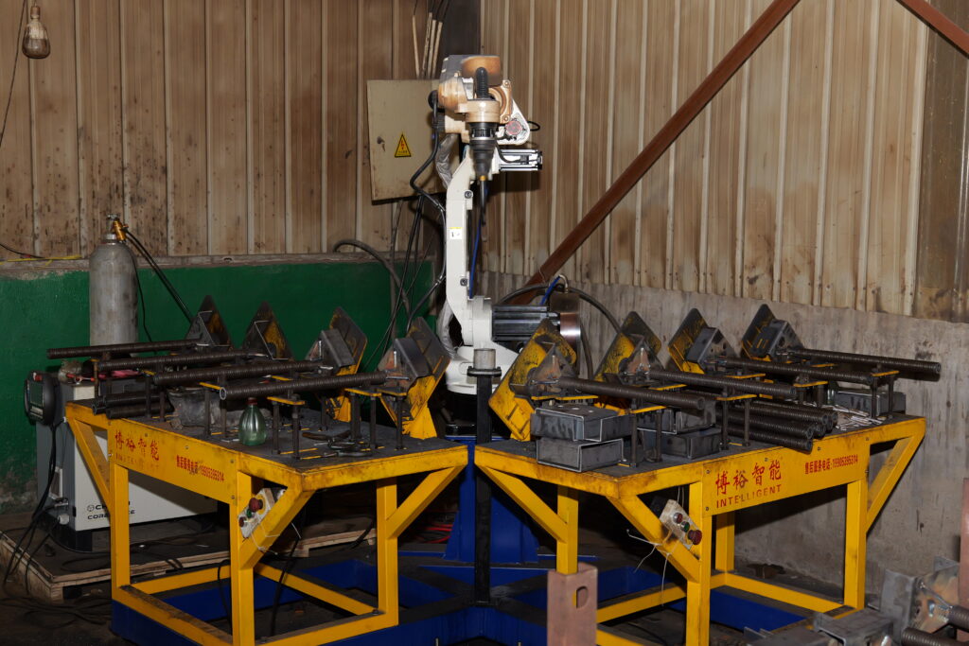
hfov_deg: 42.7
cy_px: 323
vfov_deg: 29.3
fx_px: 1238
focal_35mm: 46
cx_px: 484
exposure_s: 1/125
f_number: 5.6
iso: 1600
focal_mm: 46
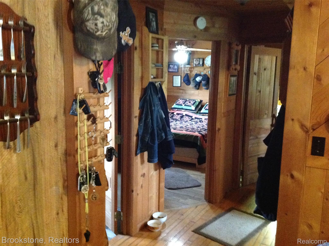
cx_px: 164
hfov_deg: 52.7
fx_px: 332
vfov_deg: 40.6
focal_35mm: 35
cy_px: 123
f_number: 2.4
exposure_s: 1/15
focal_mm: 4.28
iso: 800
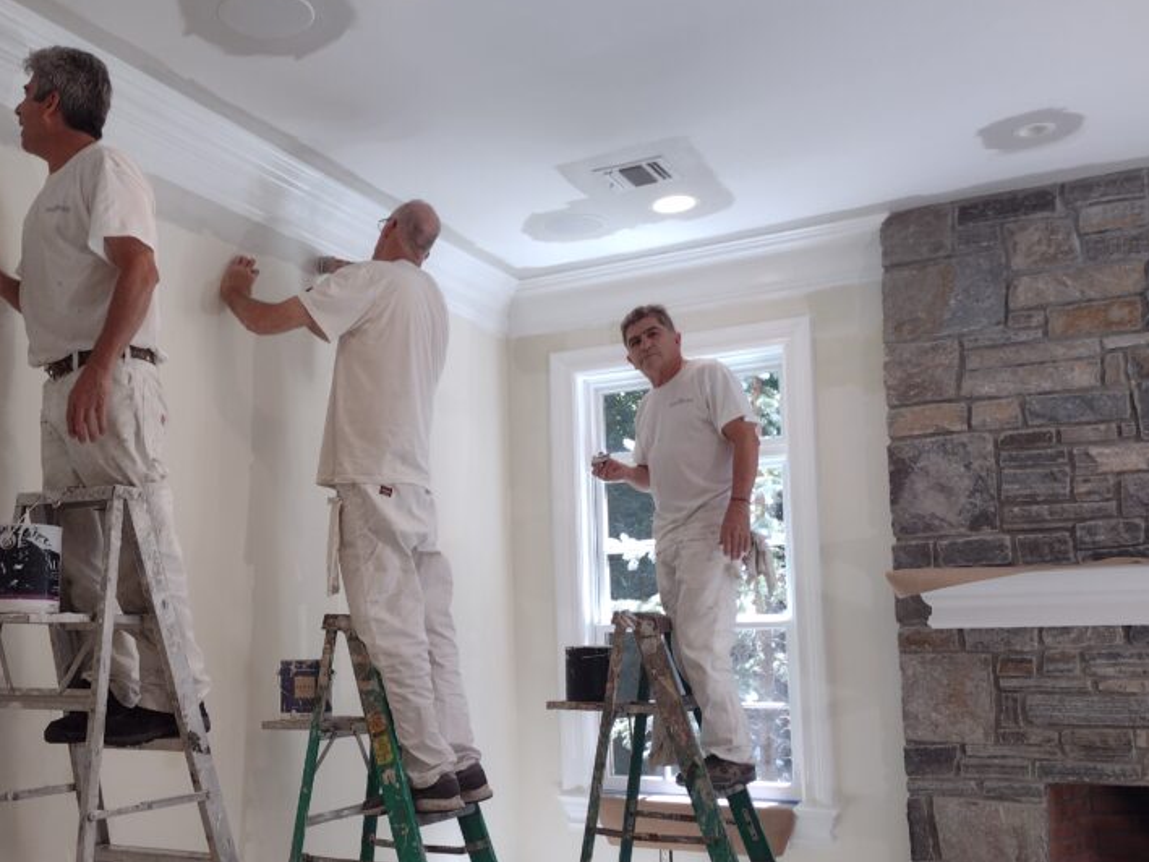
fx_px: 1295
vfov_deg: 36.6
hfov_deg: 47.0
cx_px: 376
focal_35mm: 39
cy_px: 551
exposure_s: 1/120
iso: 153
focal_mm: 4.71
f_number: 1.7
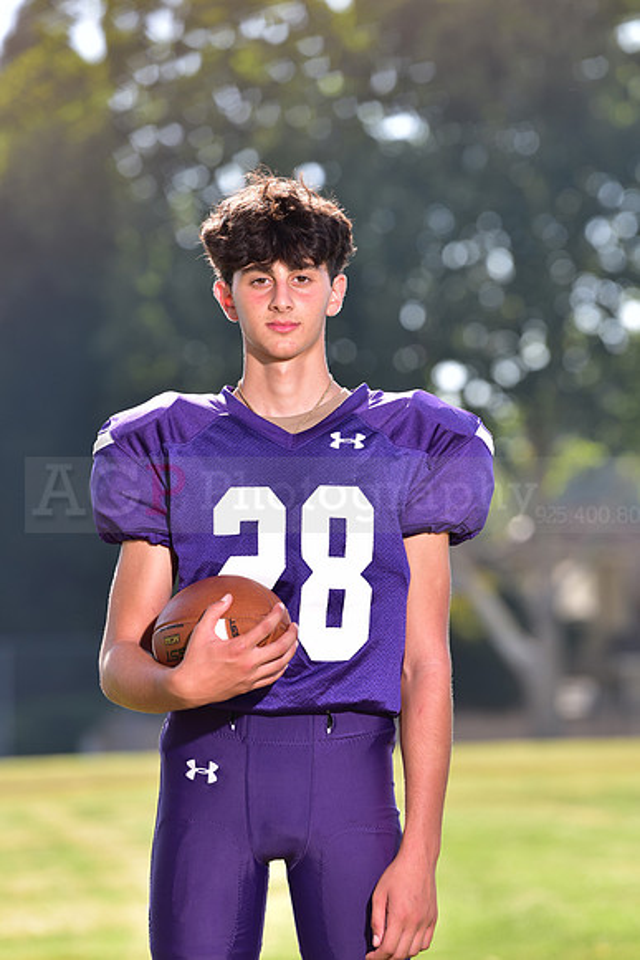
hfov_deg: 6.9
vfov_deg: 10.3
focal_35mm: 200
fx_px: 5330
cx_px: 320
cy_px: 480
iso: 100
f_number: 5
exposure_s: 1/250
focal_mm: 200
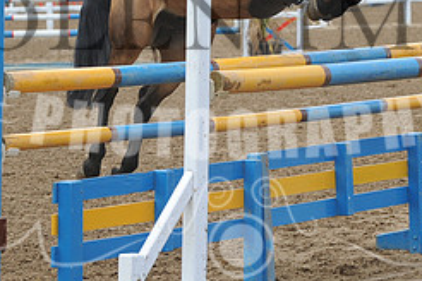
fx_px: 2708
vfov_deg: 5.9
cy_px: 2
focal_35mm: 231
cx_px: 242
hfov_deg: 8.9
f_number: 5.6
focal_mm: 98
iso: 1000
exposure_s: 1/1600
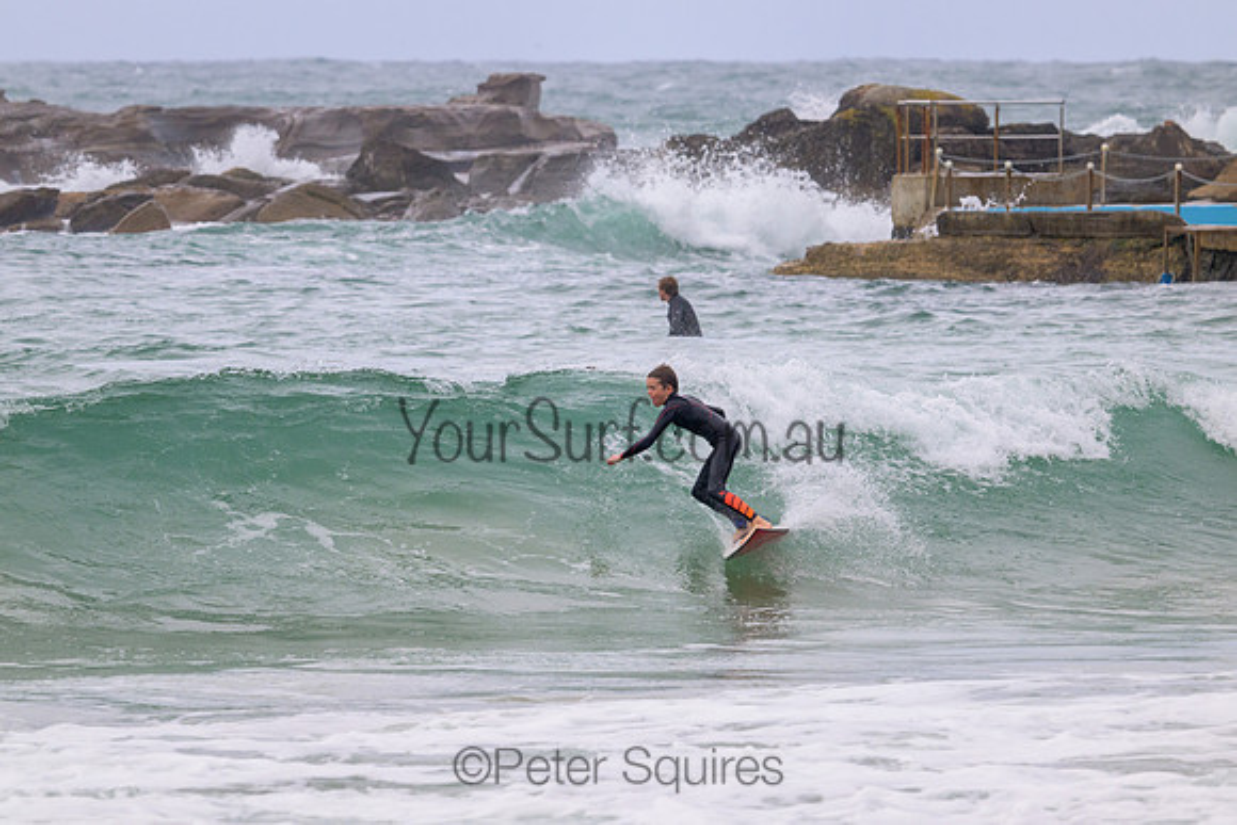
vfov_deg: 3.1
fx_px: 15037
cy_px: 412
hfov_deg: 4.7
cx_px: 618
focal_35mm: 438
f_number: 11
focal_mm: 430
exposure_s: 1/1250
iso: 1100
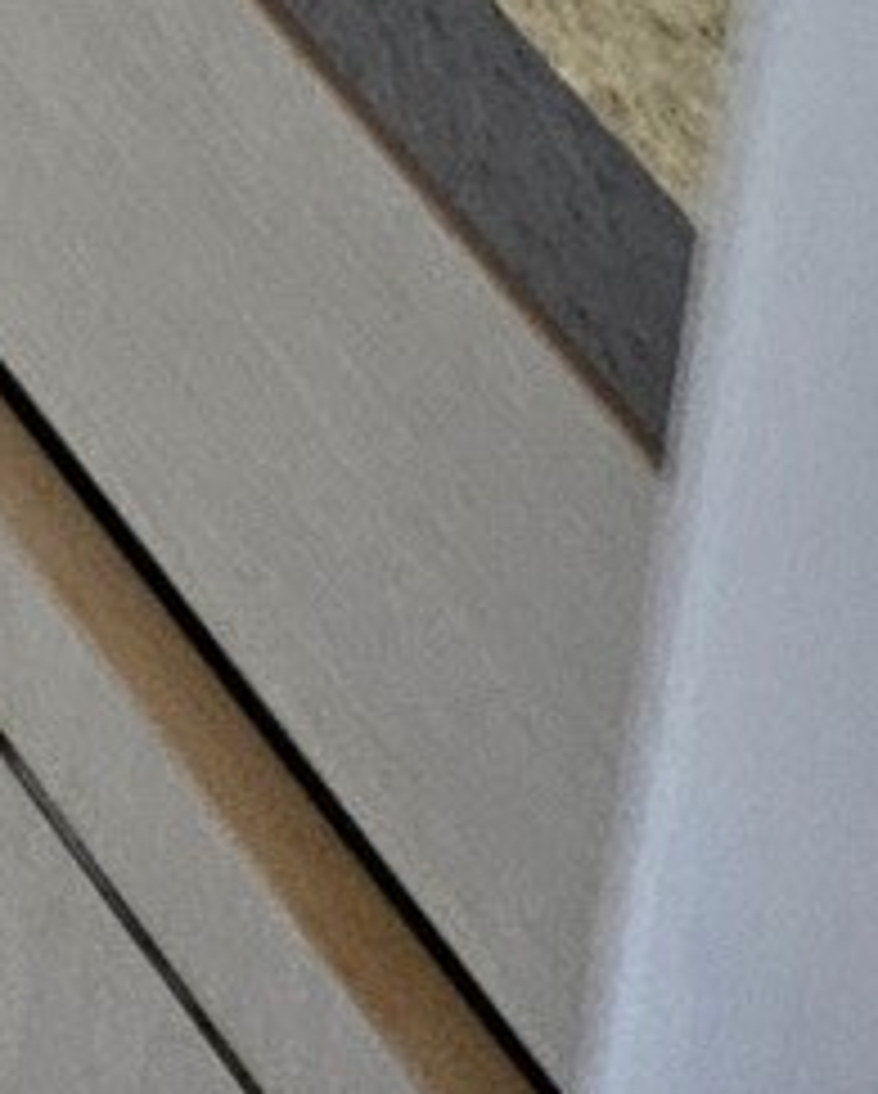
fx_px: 6128
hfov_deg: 6.7
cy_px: -3462
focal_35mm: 189
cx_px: -2427
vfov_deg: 7.2
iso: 160
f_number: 1.8
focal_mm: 5.4
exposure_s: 1/120
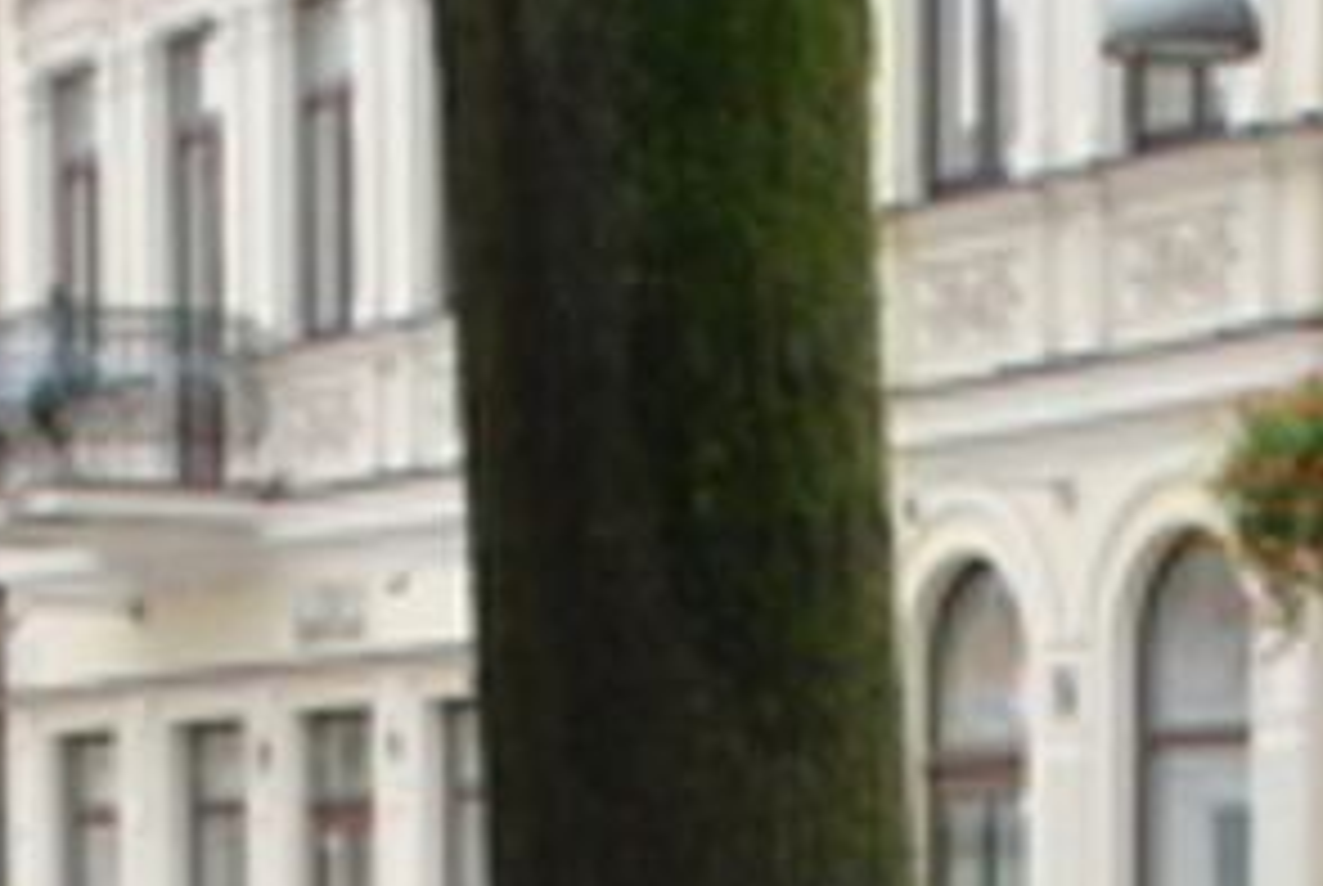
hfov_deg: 12.9
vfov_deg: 8.4
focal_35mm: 157
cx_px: 1296
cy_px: 1637
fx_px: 5778
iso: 640
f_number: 3.8
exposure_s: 1/125
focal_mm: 24
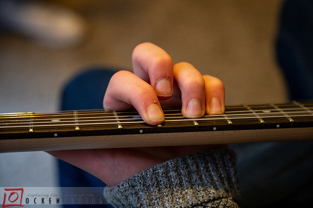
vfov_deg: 19.4
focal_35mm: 70
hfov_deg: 28.9
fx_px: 608
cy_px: 104
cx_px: 156
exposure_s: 1/40
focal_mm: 70
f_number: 4
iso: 2500
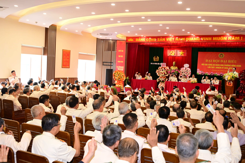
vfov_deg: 35.9
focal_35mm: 37
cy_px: 82
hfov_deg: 51.9
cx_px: 122
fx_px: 252
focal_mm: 37
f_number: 4
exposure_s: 1/160
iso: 2000
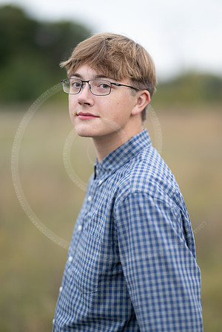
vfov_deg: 23.9
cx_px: 111
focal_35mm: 85
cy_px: 166
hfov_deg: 16.1
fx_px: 786
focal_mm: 85
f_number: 1.3
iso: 500
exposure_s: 1/400
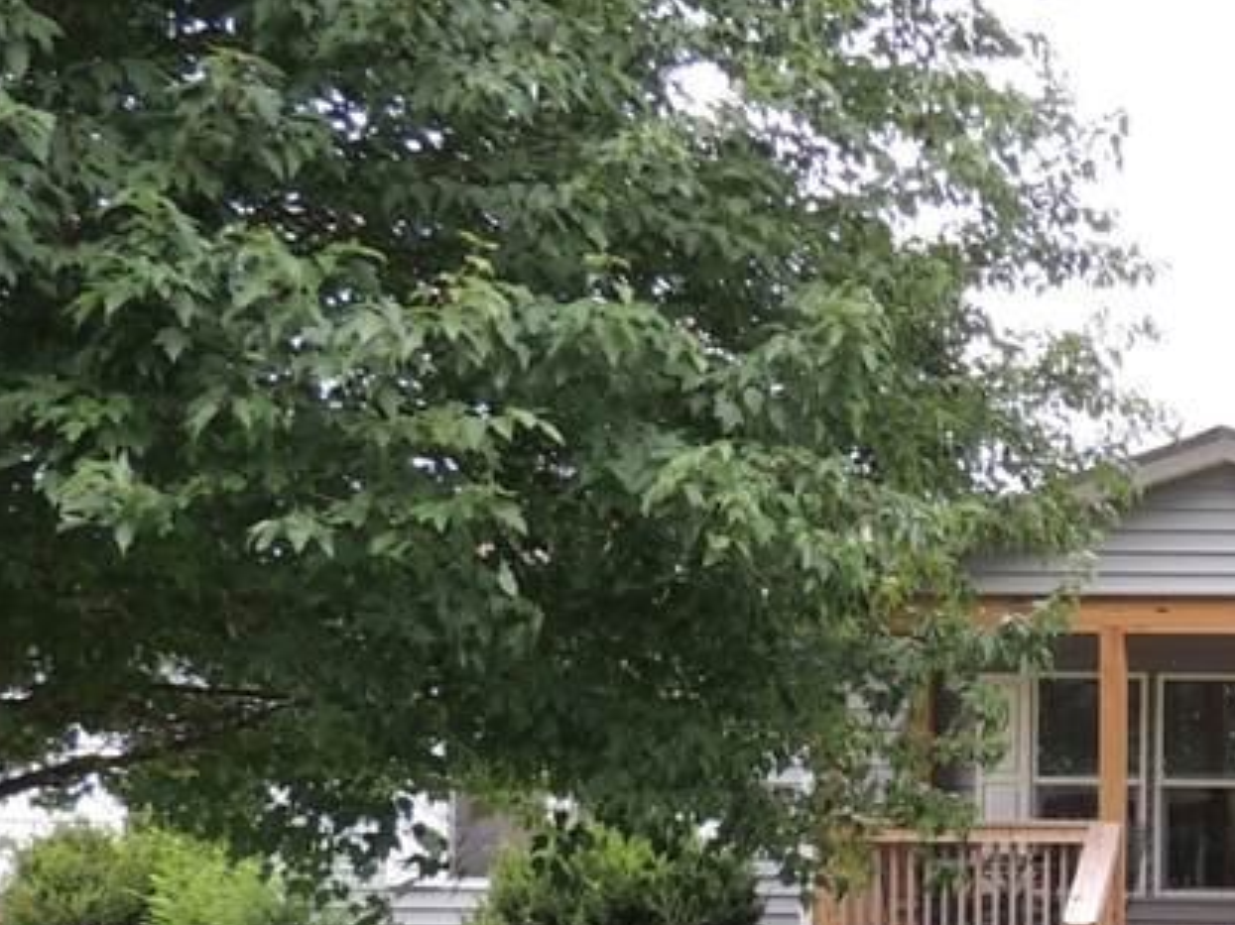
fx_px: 2639
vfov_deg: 19.8
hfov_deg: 24.1
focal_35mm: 74
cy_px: 684
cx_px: 1461
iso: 100
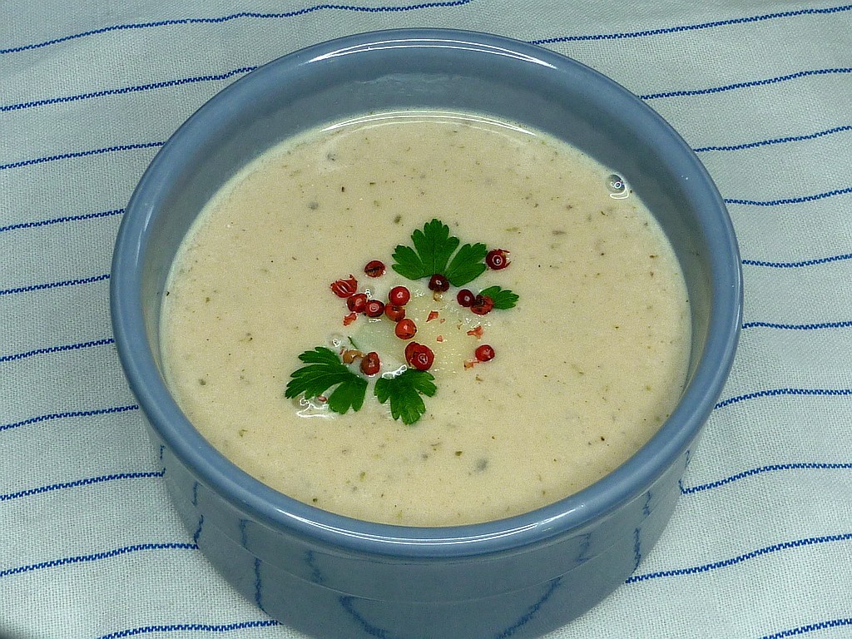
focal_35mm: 74
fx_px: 1821
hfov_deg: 26.3
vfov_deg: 19.9
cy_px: 320
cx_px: 426
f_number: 3
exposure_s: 1/40
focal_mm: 6.9
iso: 80
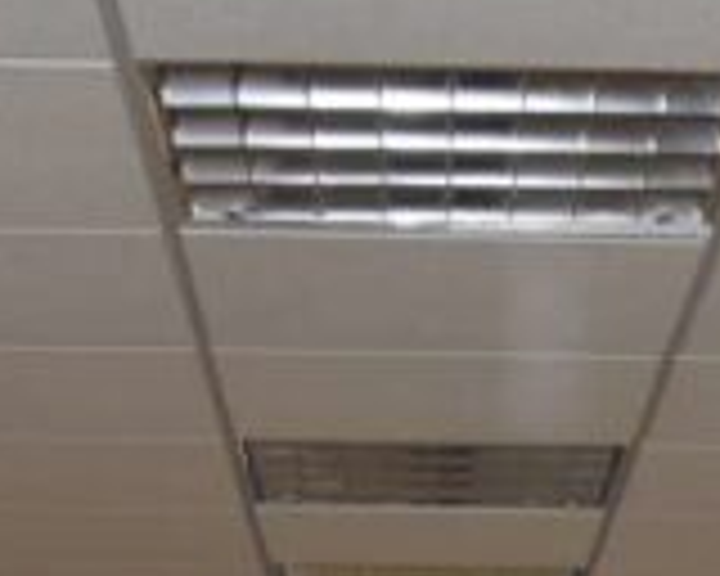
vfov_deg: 9.9
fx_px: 3069
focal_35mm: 144
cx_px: 626
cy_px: 1166
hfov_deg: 13.3
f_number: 11
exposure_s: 1/125
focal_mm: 24
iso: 400
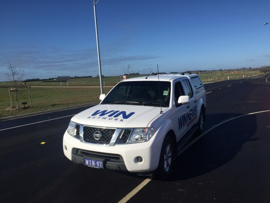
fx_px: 226
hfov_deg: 61.7
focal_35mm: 29
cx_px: 135
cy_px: 102
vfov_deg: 48.2
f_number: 2.2
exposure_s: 1/2326
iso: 32
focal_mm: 4.15
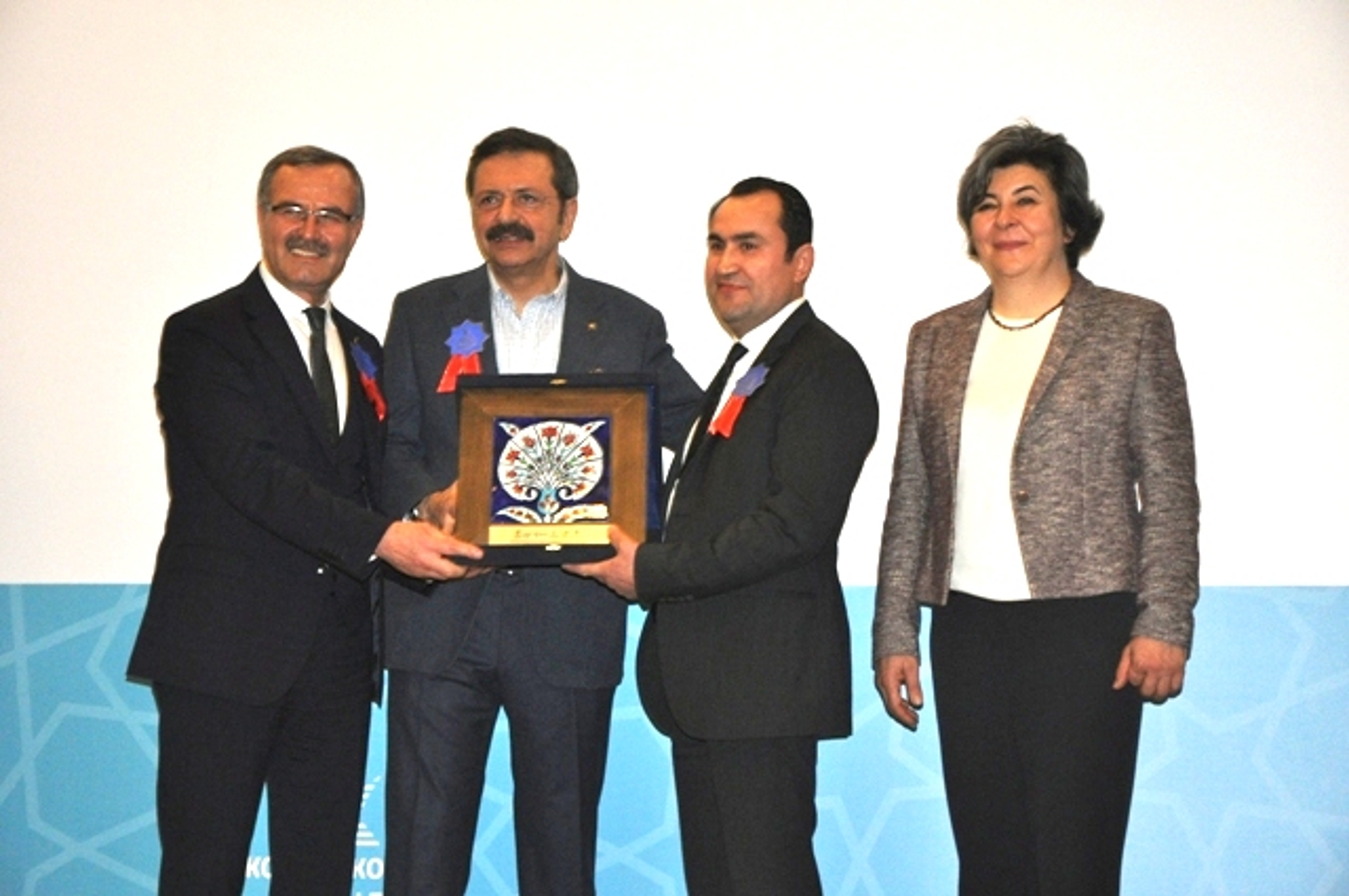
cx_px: 674
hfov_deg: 22.6
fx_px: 3368
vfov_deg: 15.1
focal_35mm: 90
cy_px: 448
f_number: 4.5
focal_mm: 60
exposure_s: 1/60
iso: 800
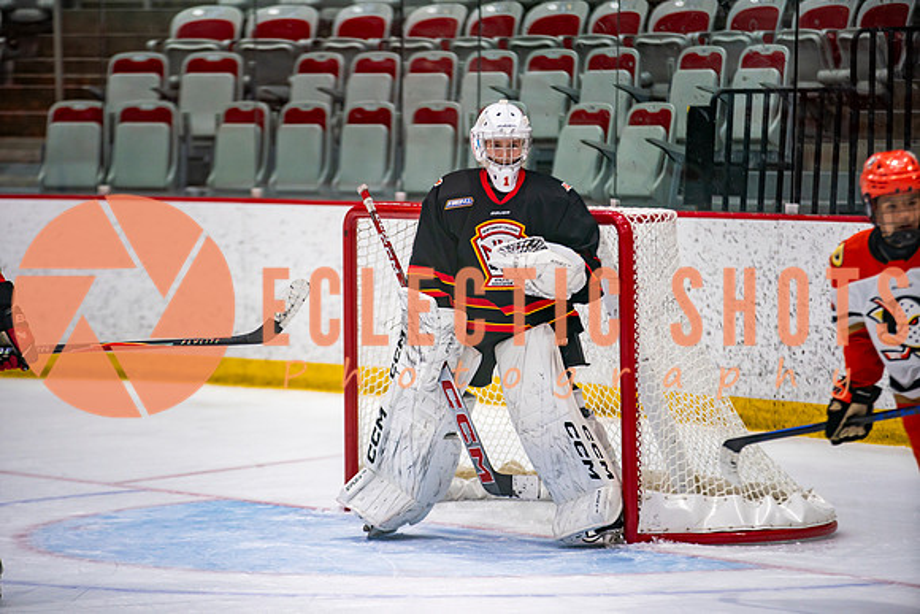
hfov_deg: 10.8
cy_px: 307
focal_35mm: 190
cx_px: 460
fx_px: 4856
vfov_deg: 7.2
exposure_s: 1/640
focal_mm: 190
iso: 1000
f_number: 2.8
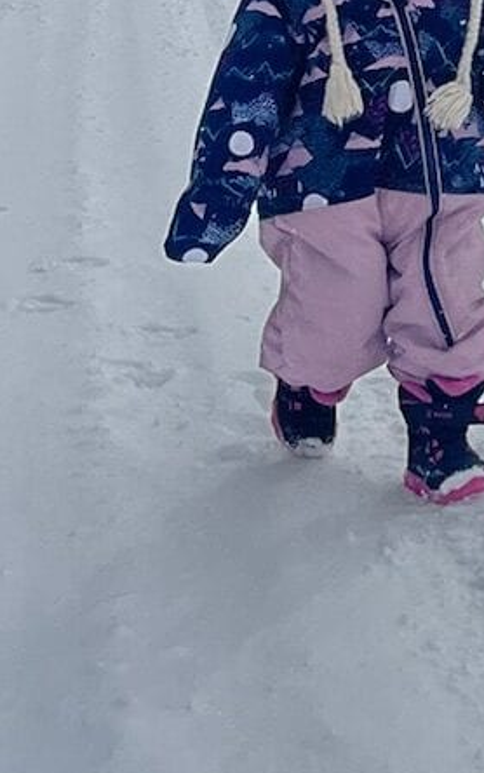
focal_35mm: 127
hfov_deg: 9.6
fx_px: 2677
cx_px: 1001
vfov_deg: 15.6
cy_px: -232
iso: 50
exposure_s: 1/11905
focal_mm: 5.1
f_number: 1.6
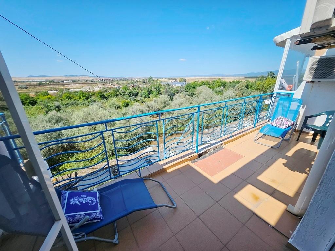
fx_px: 126
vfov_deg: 89.9
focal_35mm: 13
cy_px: 126
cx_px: 168
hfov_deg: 106.2
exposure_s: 1/1170
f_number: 2.2
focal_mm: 1.7
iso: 32
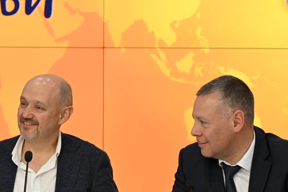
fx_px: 2112
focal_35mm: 264
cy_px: 145
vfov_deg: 5.2
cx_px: 45
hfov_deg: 7.8
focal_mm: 120
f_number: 4
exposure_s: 1/250
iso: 2500
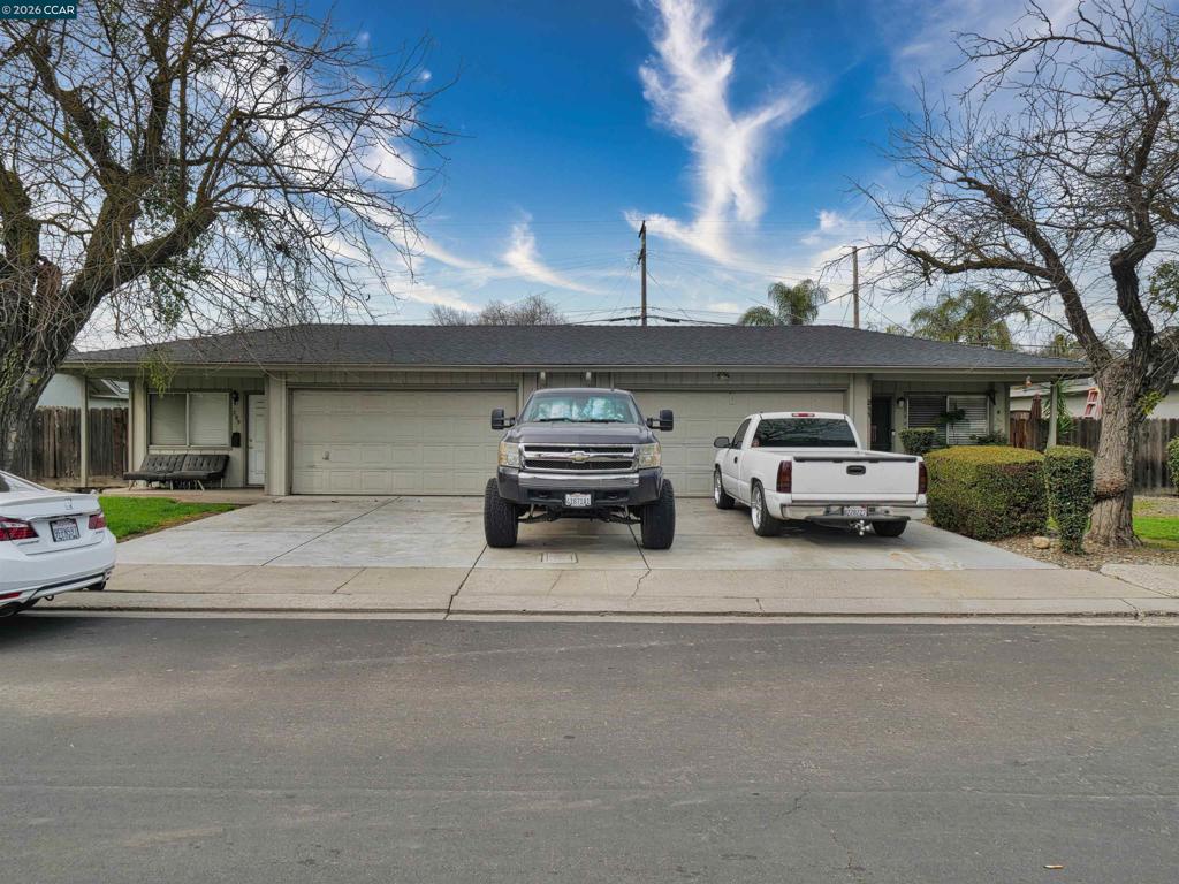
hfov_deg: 76.4
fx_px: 749
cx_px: 590
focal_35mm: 22
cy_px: 442
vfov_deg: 61.1
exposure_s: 1/160
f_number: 7.1
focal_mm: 11
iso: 125
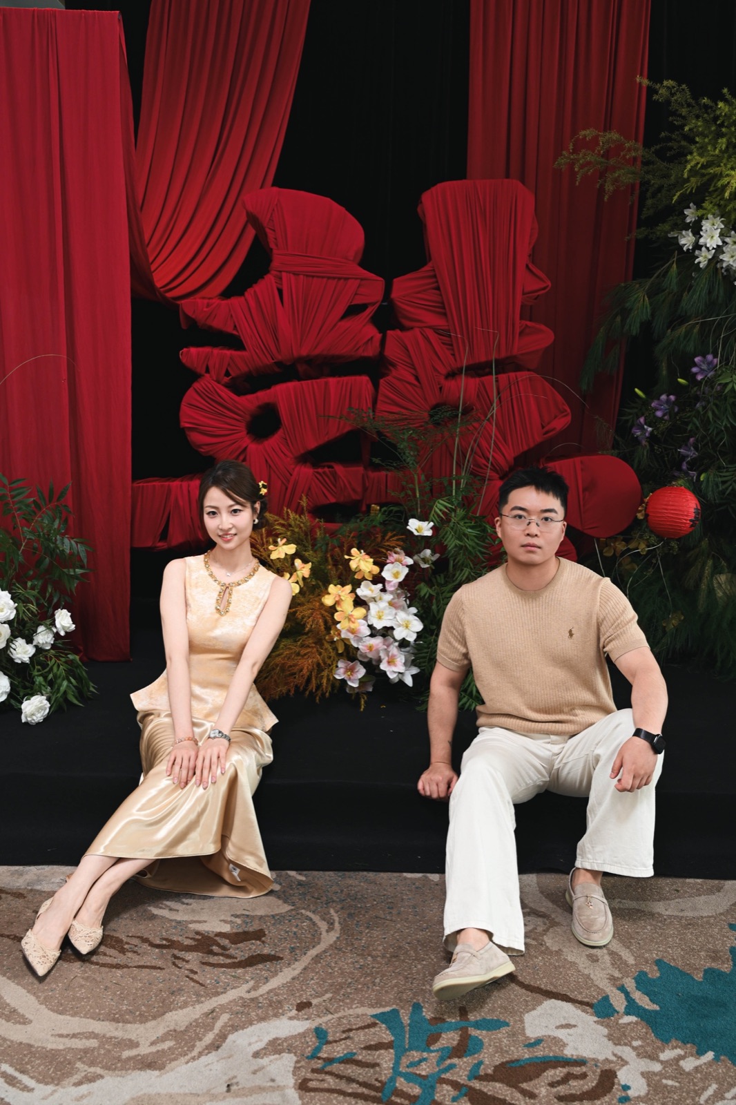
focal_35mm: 35
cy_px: 552
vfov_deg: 54.4
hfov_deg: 37.8
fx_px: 1074
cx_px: 368
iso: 500
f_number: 6.3
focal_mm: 35
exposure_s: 1/60
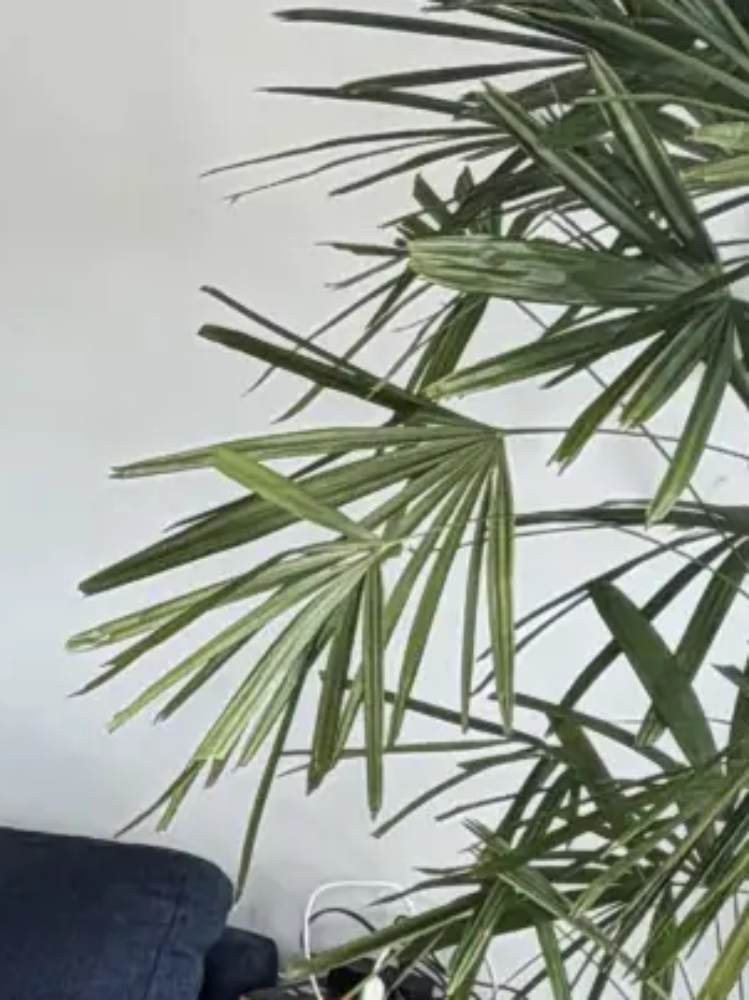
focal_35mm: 89
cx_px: -823
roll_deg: -1.1
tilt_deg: -11.9
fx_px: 2569
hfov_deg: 13.7
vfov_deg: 21.7
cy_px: 829
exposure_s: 1/121
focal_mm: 2.22
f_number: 2.2
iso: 50
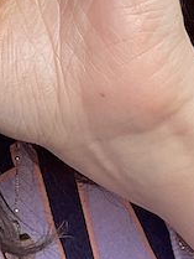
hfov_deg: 8.4
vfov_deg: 10.8
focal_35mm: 172
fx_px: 1284
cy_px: -204
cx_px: -101
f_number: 2.2
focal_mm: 2.71
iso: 64
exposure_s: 1/121
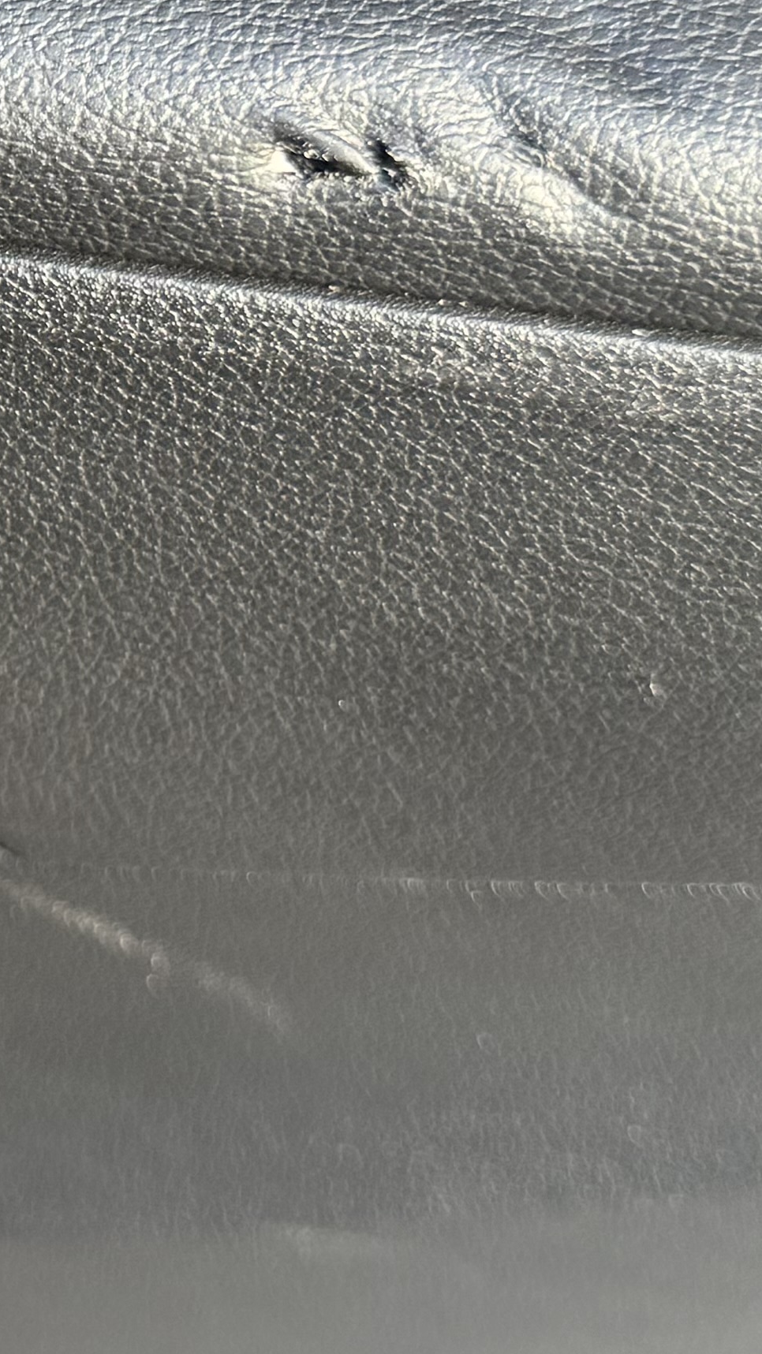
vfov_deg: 23.8
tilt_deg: -45.5
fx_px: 3125
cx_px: -581
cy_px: 149
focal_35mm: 87
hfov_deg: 12.7
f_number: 1.78
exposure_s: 1/150
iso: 200
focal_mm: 6.76
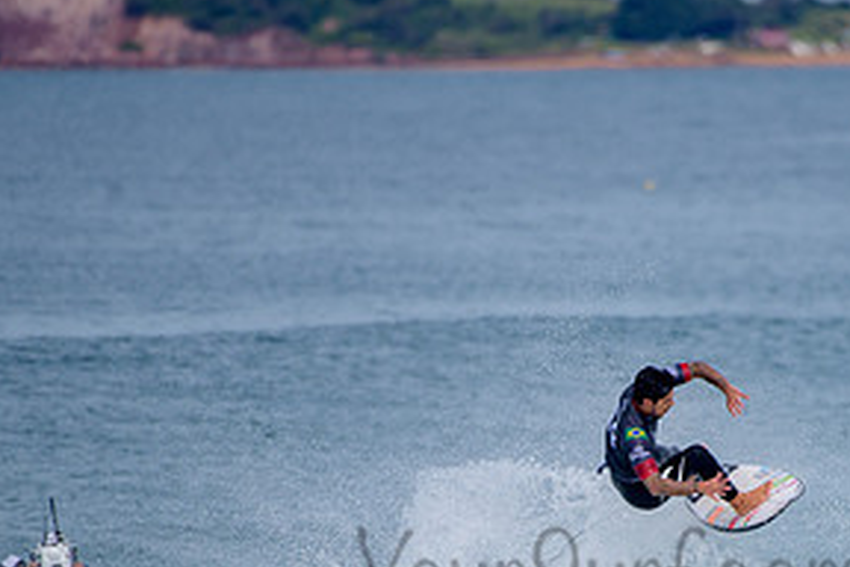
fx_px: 23751
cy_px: 548
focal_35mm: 1006
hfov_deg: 2.1
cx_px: 661
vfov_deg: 1.4
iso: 250
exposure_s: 1/2000
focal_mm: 500
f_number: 5.6
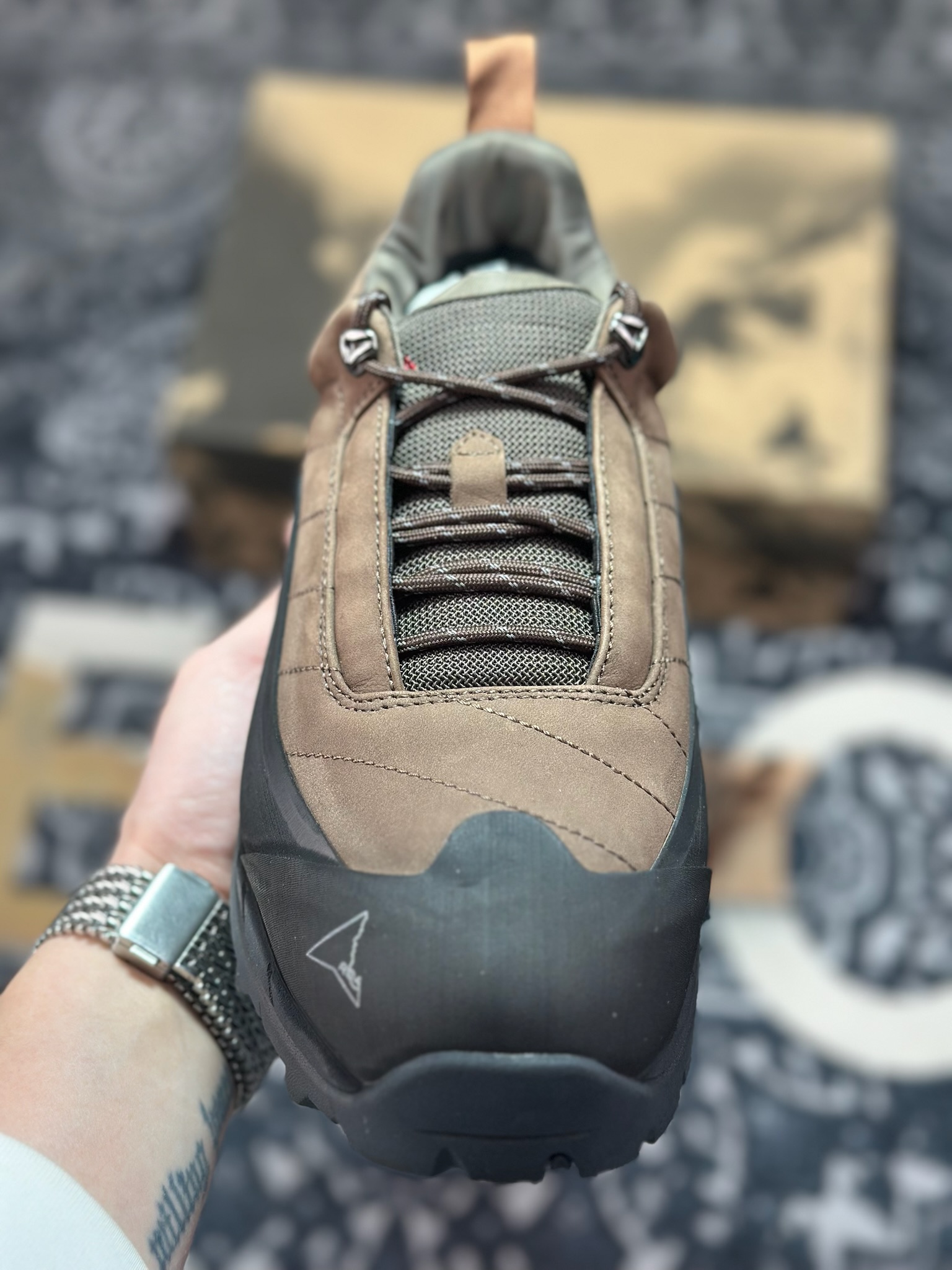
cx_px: 476
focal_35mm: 48
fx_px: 1760
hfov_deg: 30.3
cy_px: 635
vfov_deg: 39.7
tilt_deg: -57.8
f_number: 1.78
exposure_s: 1/363
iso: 80
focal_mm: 6.86
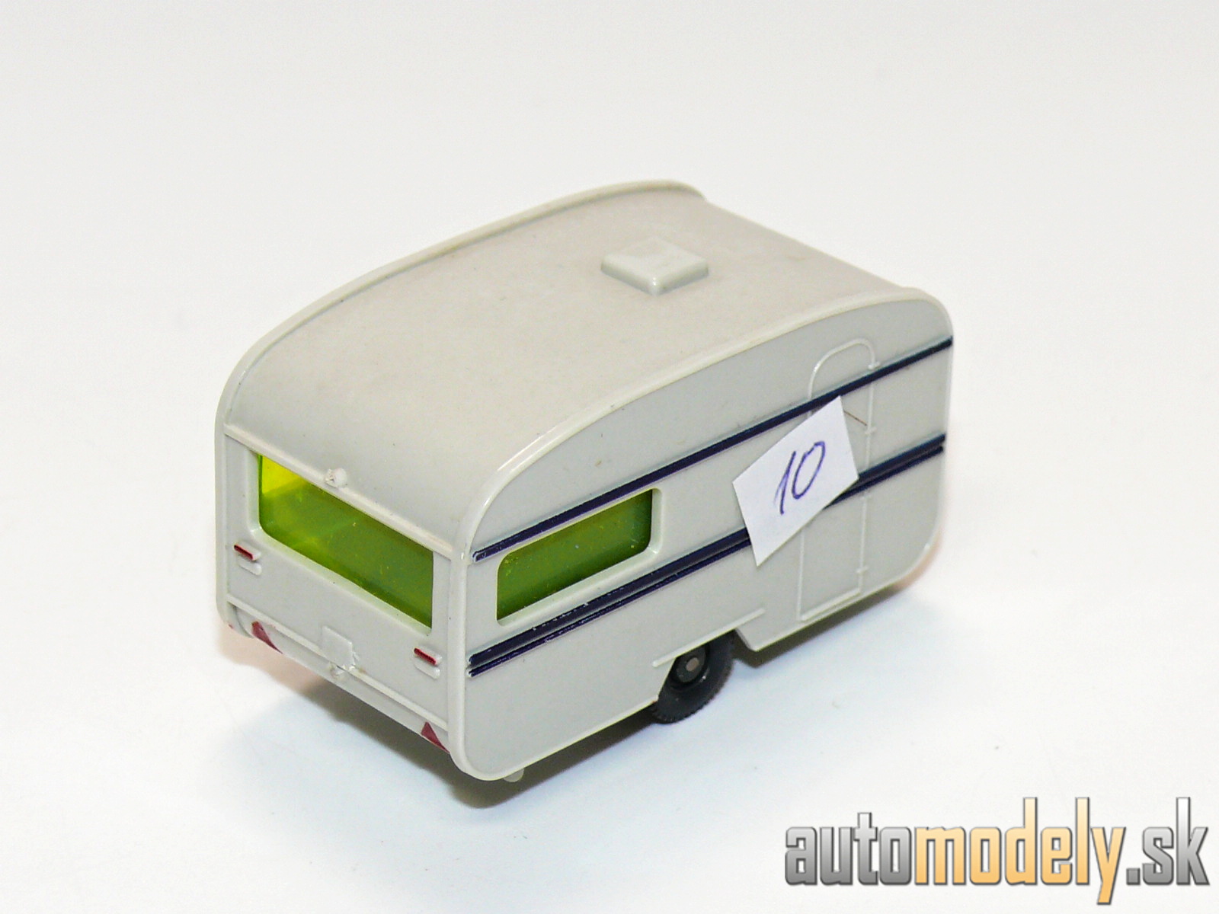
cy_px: 457
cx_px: 610
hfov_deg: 15.8
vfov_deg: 11.9
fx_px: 4402
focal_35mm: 125
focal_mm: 14.8
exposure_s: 1/30
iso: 100
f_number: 4
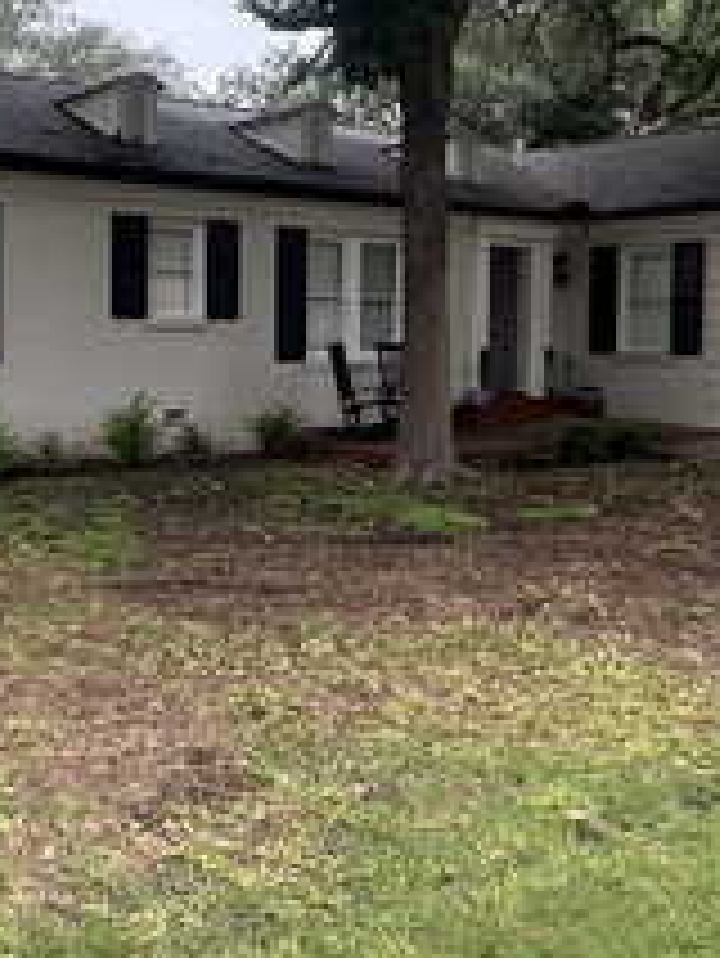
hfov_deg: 34.0
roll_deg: -0.4
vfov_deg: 44.6
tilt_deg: -3.1
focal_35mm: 42
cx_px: 230
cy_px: 387
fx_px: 1164
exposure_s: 1/99
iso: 64
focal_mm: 2.22
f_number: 2.2
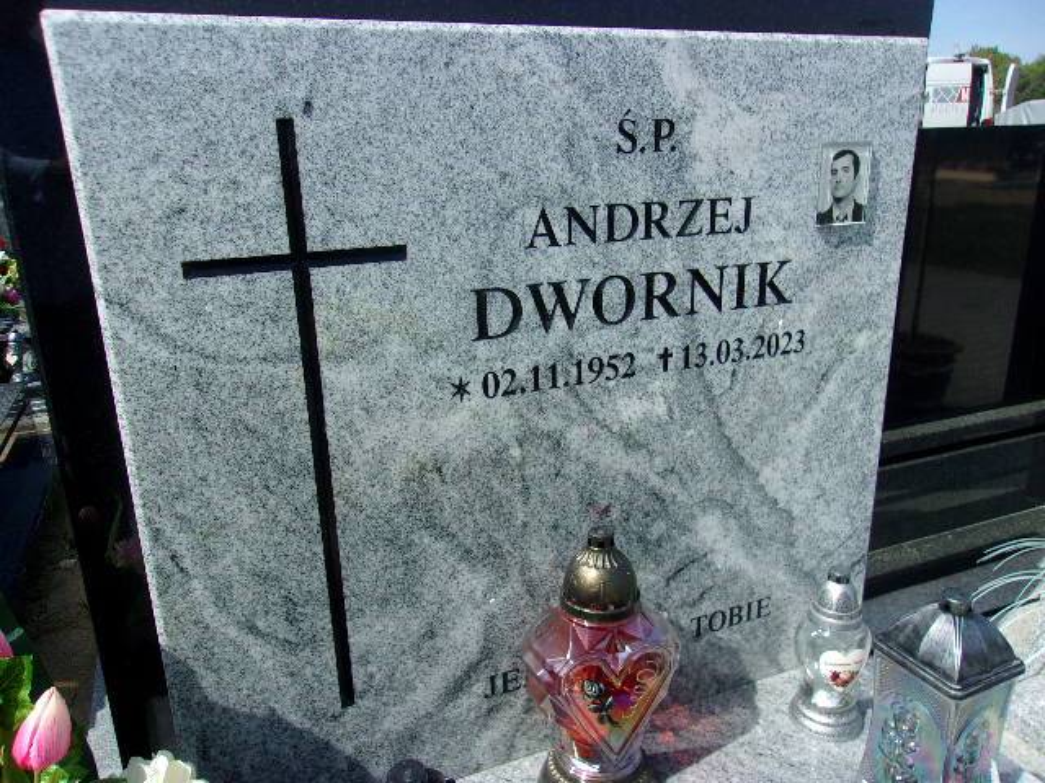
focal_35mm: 27
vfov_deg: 51.4
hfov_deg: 65.3
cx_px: 522
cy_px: 392
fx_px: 815
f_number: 10.4
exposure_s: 1/100
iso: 80
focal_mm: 4.9
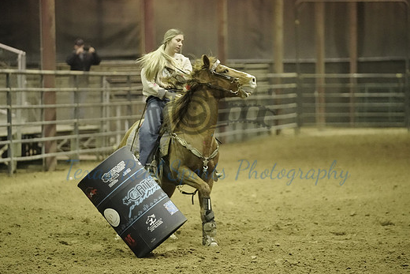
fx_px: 2085
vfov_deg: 7.5
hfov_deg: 11.2
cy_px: 130
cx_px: 208
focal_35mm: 183
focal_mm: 164
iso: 20000
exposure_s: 1/640
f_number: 2.8
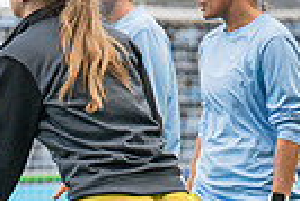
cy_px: 264
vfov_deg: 2.0
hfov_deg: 3.0
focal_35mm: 692
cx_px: -299
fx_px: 5773
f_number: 2.8
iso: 400
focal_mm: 88
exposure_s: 1/2000
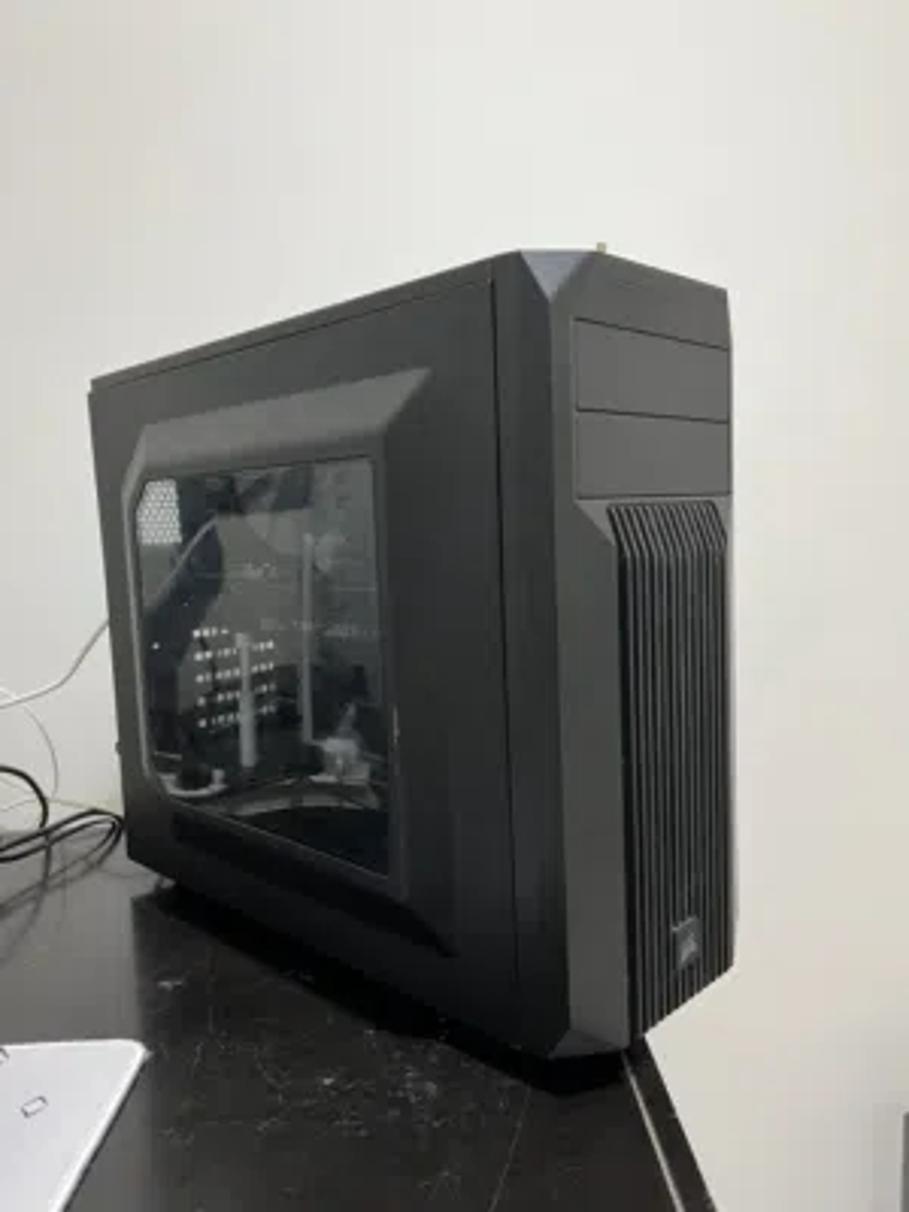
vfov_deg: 67.3
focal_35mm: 26
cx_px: 454
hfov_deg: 53.1
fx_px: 910
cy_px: 606
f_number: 1.5
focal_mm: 5.7
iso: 160
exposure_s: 1/50
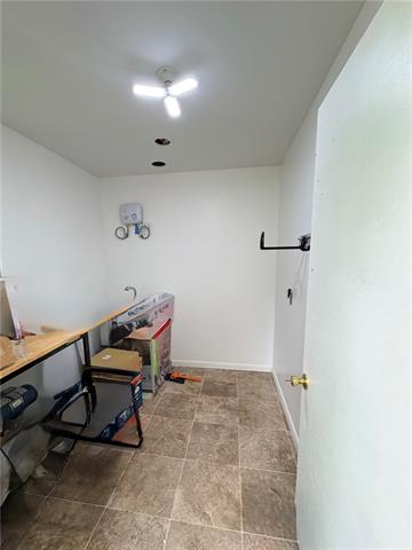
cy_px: 275
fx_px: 222
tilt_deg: -6.2
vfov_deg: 102.1
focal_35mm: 14
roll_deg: +2.3
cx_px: 206
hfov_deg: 85.7
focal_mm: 2.22
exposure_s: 1/99
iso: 160
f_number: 2.2
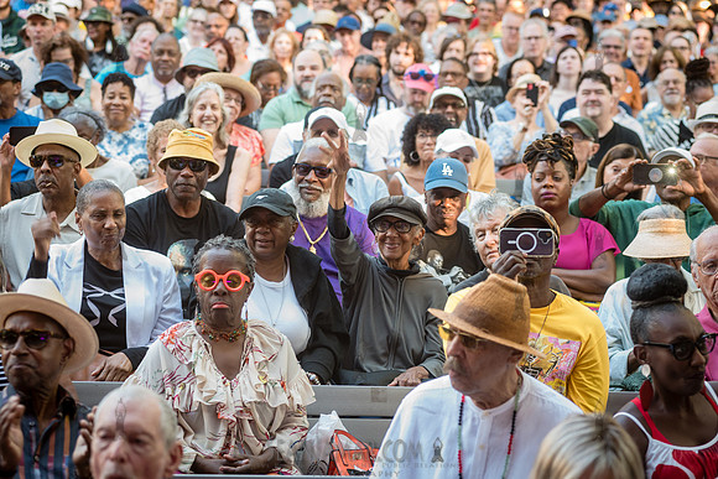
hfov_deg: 20.4
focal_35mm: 100
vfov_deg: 13.7
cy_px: 240
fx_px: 1995
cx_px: 359
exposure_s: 1/80
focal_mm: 100
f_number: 4.5
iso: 800
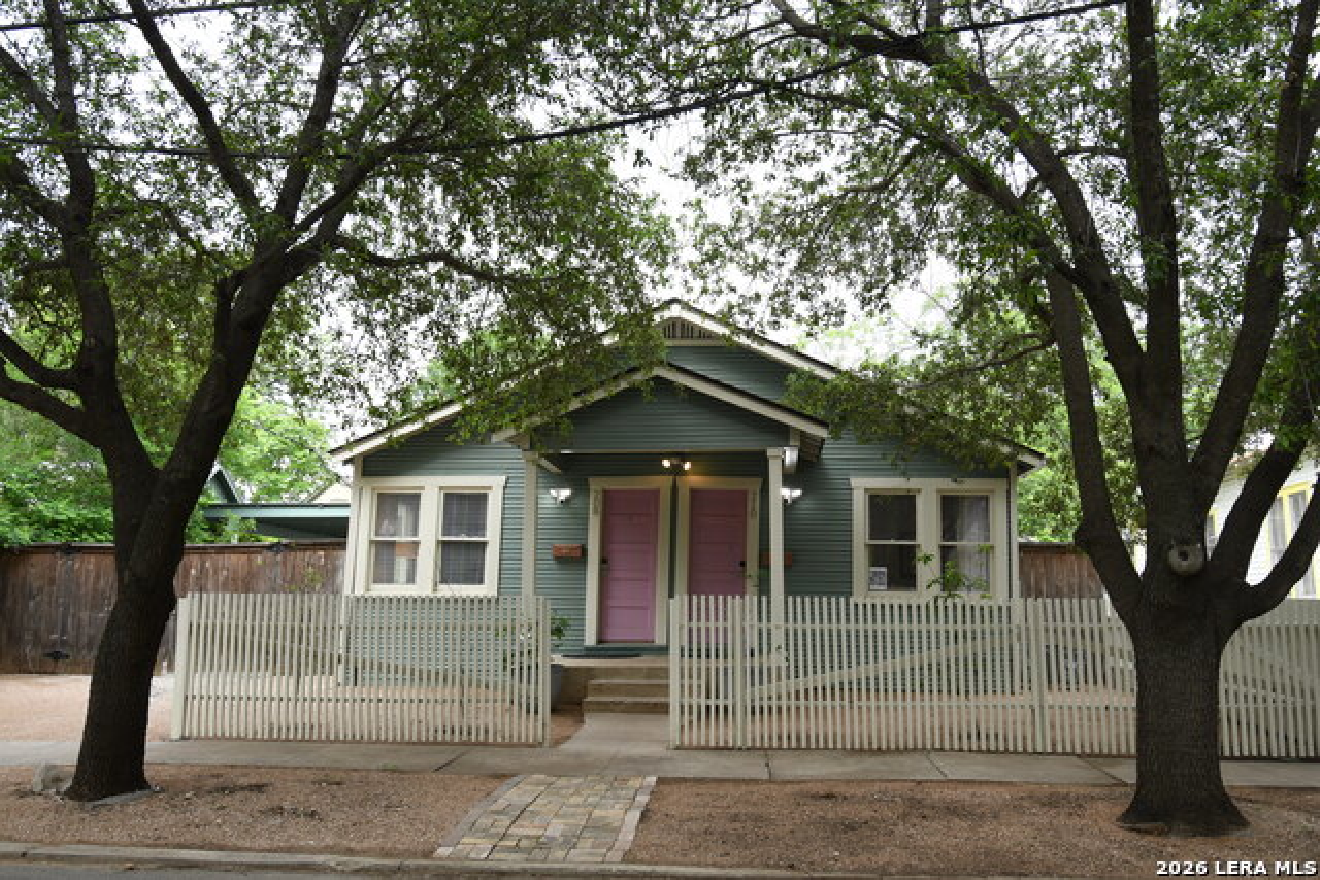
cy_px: 440
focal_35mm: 30
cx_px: 660
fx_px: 1100
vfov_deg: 43.6
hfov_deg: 61.9
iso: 100
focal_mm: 20
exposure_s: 1/50
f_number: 8
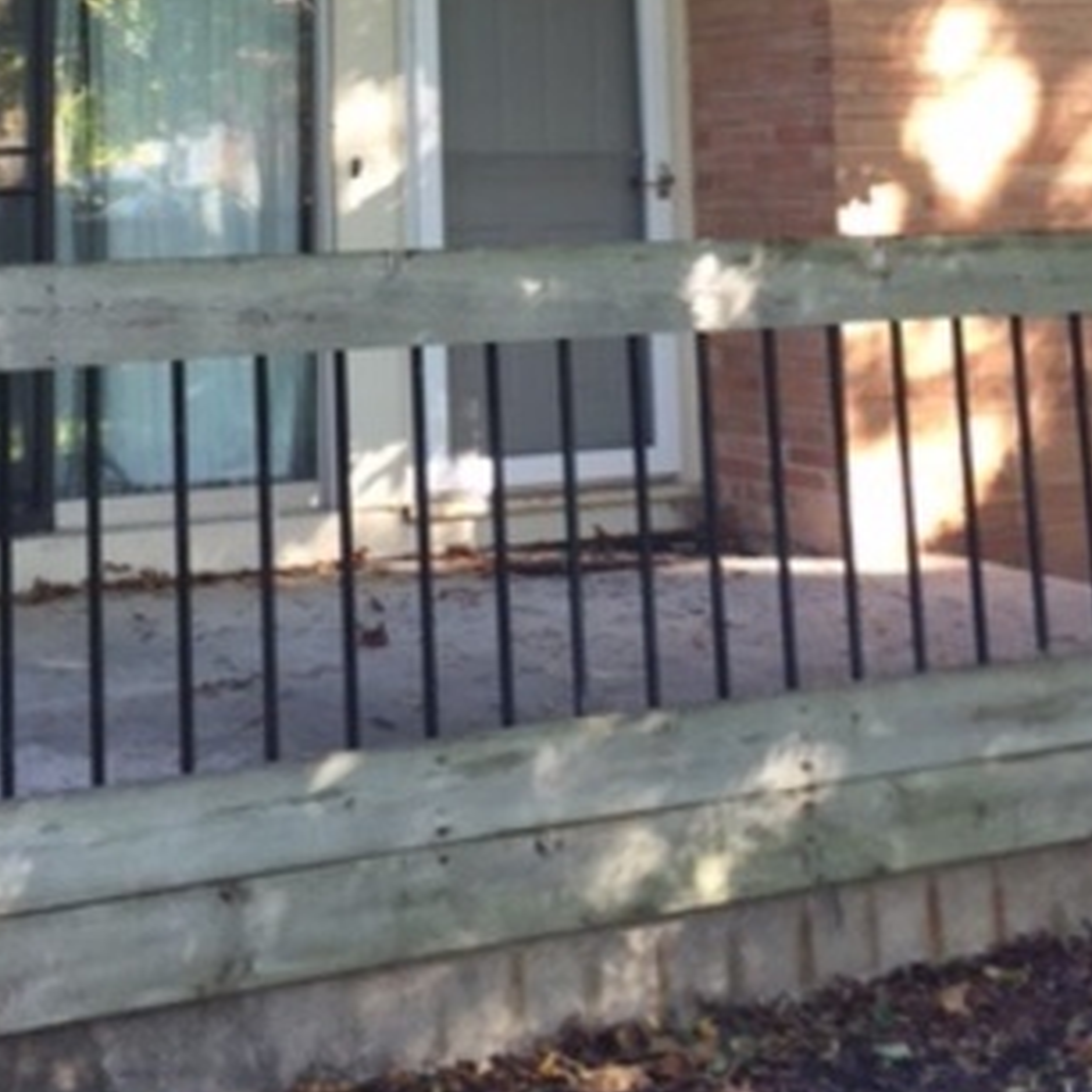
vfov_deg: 24.3
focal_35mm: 67
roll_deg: +2.1
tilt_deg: +6.5
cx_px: 335
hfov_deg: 25.5
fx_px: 2391
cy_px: -68
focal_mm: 4.15
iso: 32
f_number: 2.2
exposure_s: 1/40
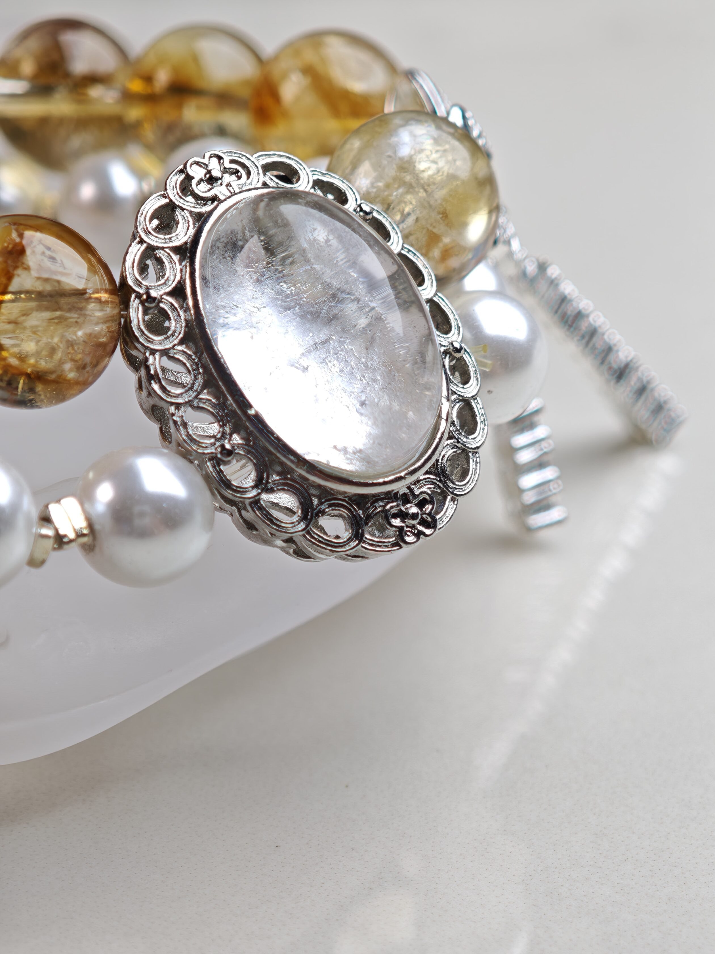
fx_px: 2809
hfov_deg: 14.5
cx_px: 358
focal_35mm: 102
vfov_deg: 19.3
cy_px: 477
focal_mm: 11.5
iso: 50
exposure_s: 1/547
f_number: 1.8
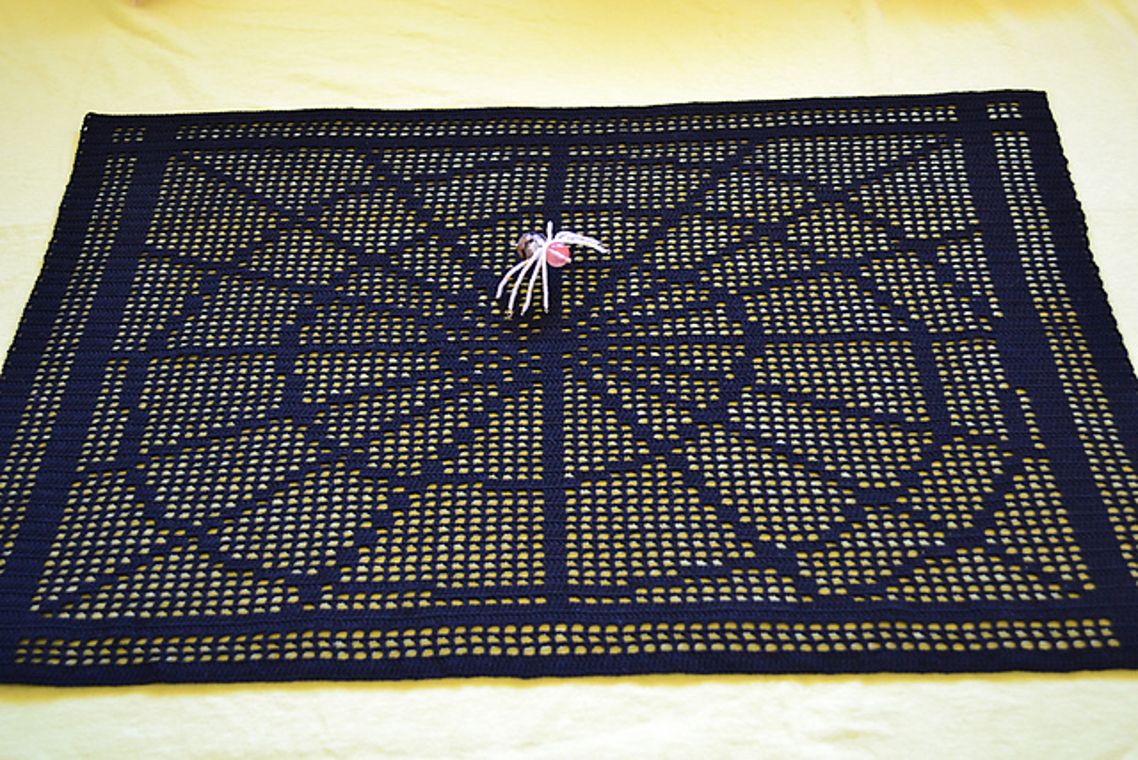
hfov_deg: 43.6
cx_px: 569
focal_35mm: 45
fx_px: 1423
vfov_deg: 29.9
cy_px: 380
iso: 800
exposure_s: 1/30
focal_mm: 30
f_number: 4.5
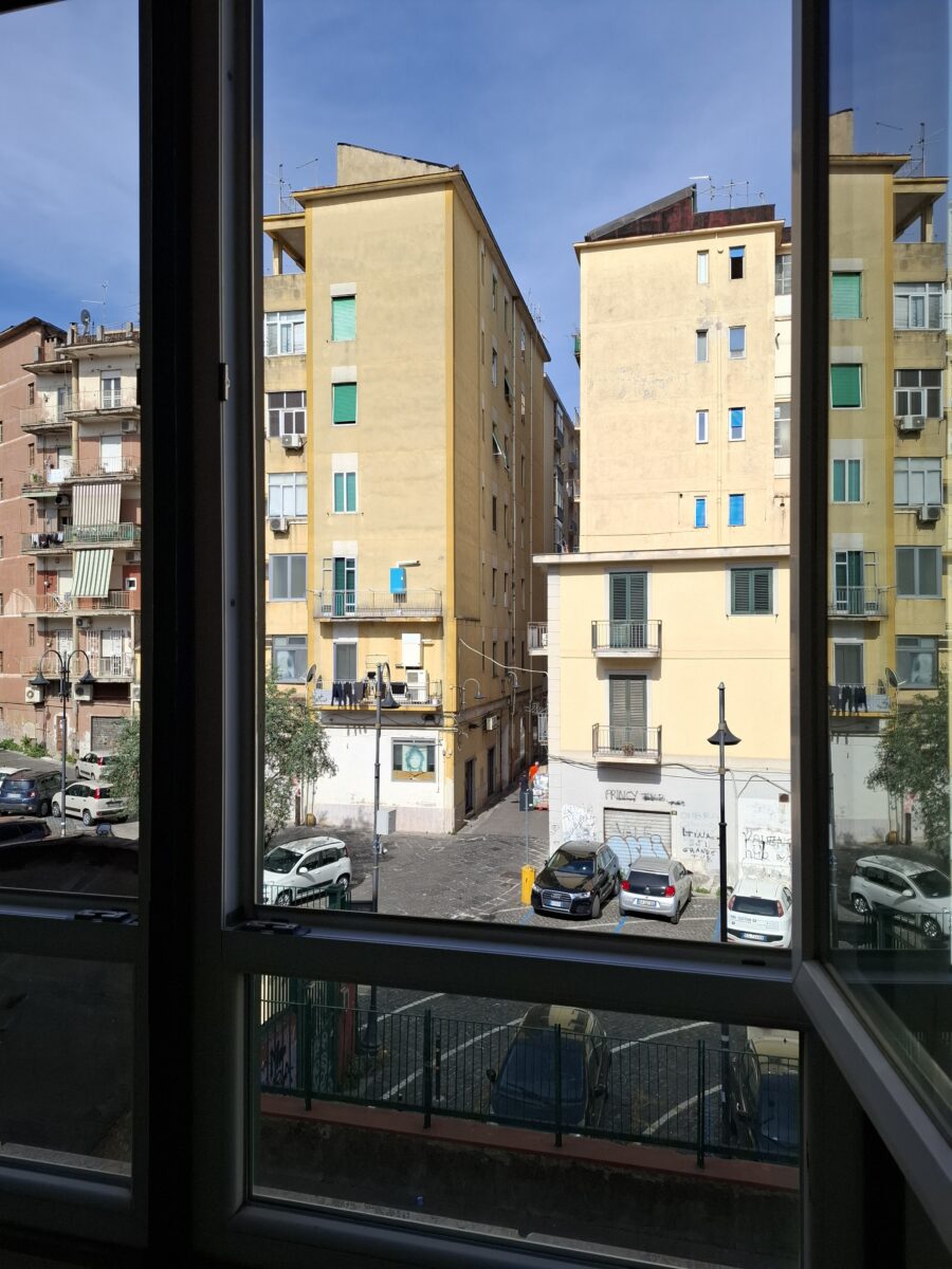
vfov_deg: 73.9
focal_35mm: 23
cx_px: 476
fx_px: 843
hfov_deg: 58.9
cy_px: 634
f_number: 1.8
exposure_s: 1/2364
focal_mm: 5.54
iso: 50
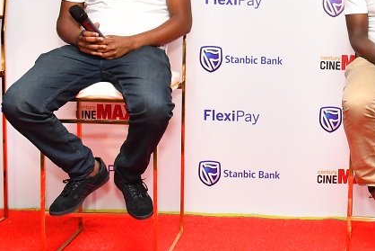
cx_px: 397
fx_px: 740
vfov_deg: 19.0
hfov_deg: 26.5
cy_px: 42
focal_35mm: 71
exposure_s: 1/160
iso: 2000
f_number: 13
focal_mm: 22
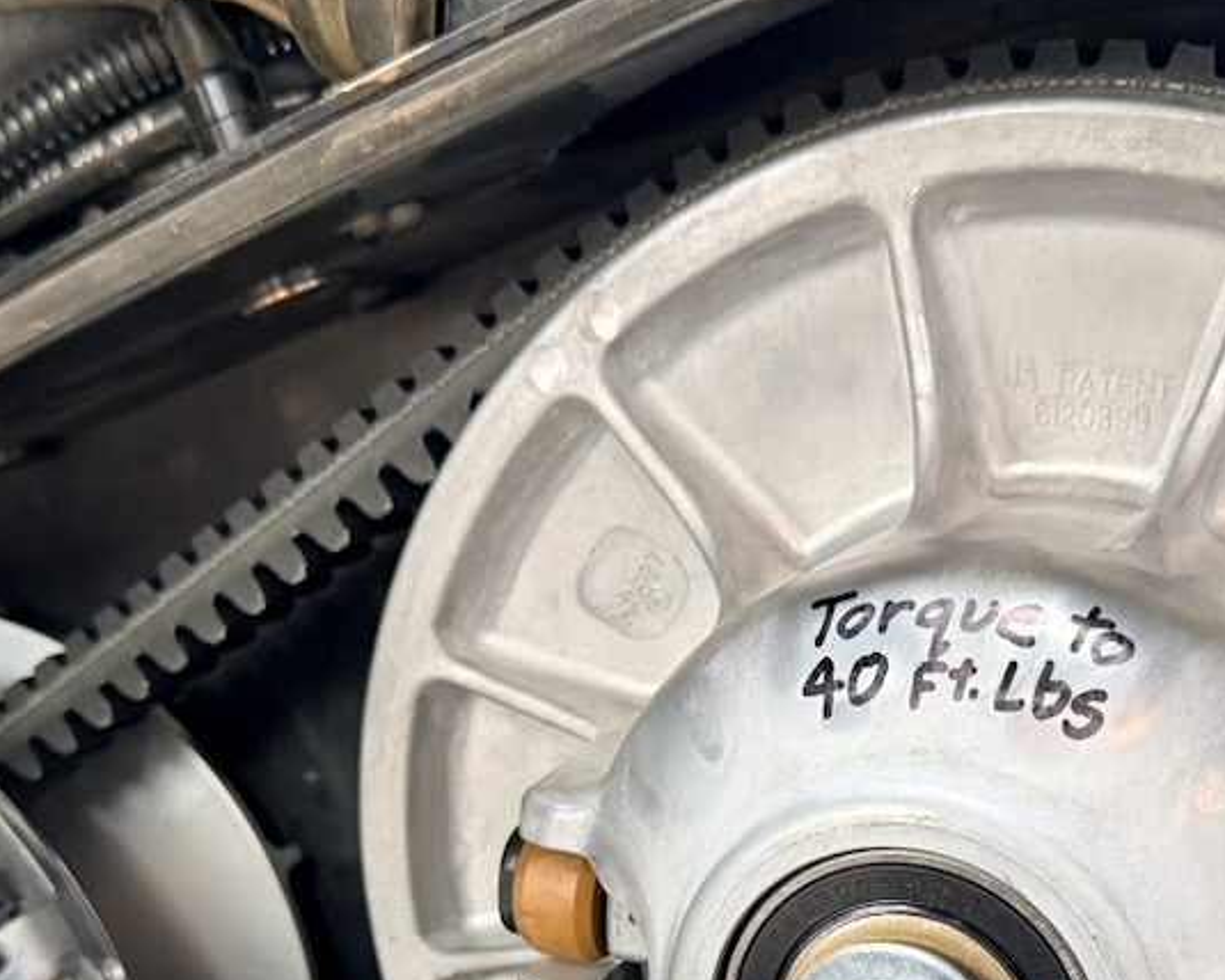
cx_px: 614
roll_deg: -2.5
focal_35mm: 56
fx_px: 2030
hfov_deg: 33.6
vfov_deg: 25.8
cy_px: 973
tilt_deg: -22.0
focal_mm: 6.76
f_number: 1.78
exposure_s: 1/60
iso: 500
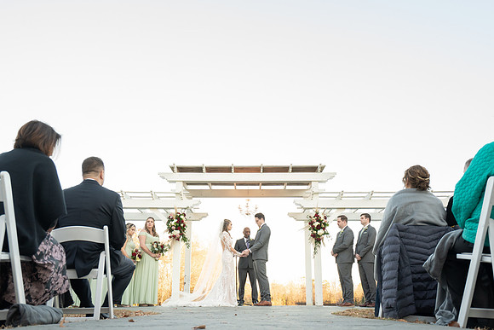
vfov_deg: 37.9
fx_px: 480
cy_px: 178
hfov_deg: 54.4
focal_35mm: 35
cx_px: 250
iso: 640
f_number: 4
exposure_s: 1/250
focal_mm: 28
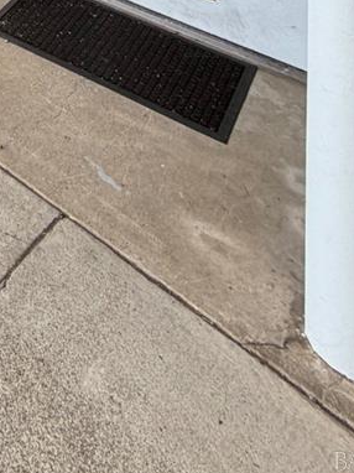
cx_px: -262
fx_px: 751
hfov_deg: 20.1
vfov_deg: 20.6
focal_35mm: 55
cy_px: -423
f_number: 2.2
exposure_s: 1/157
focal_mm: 2.22
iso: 40
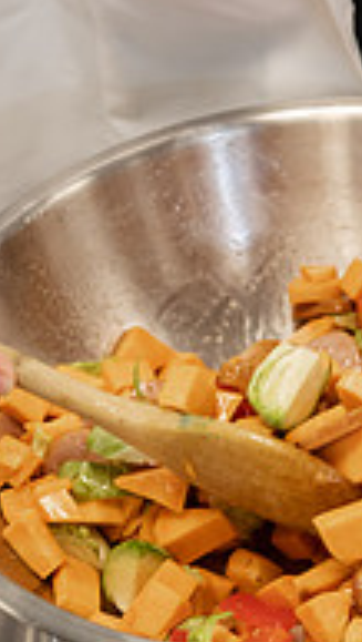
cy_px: 394
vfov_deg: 14.2
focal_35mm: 151
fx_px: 2569
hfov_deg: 8.0
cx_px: 342
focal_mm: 48
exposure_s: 1/200
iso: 500
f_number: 2.8
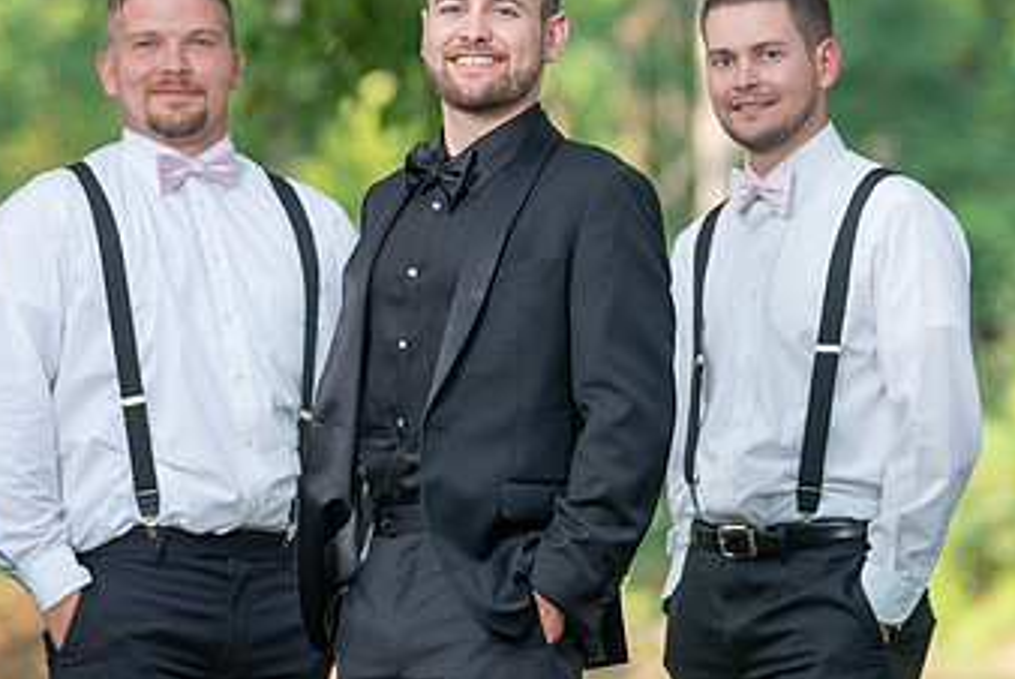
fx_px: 9030
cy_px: 207
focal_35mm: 320
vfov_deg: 4.3
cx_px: 607
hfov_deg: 6.4
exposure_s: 1/200
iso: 200
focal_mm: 165
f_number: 4
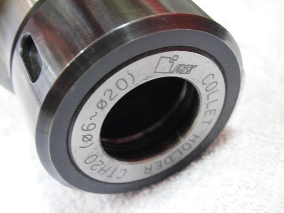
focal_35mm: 47
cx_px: 142
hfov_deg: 40.4
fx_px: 386
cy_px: 106
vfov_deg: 30.9
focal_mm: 8.3
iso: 400
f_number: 3.4
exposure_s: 1/8
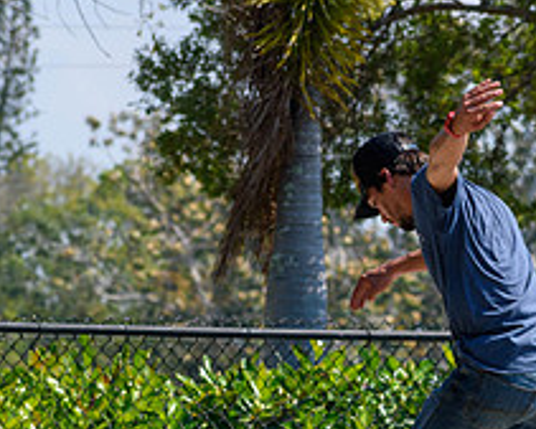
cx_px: 447
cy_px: 461
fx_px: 8285
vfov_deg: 3.0
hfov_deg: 3.7
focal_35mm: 522
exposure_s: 1/800
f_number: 7.1
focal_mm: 135
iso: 200
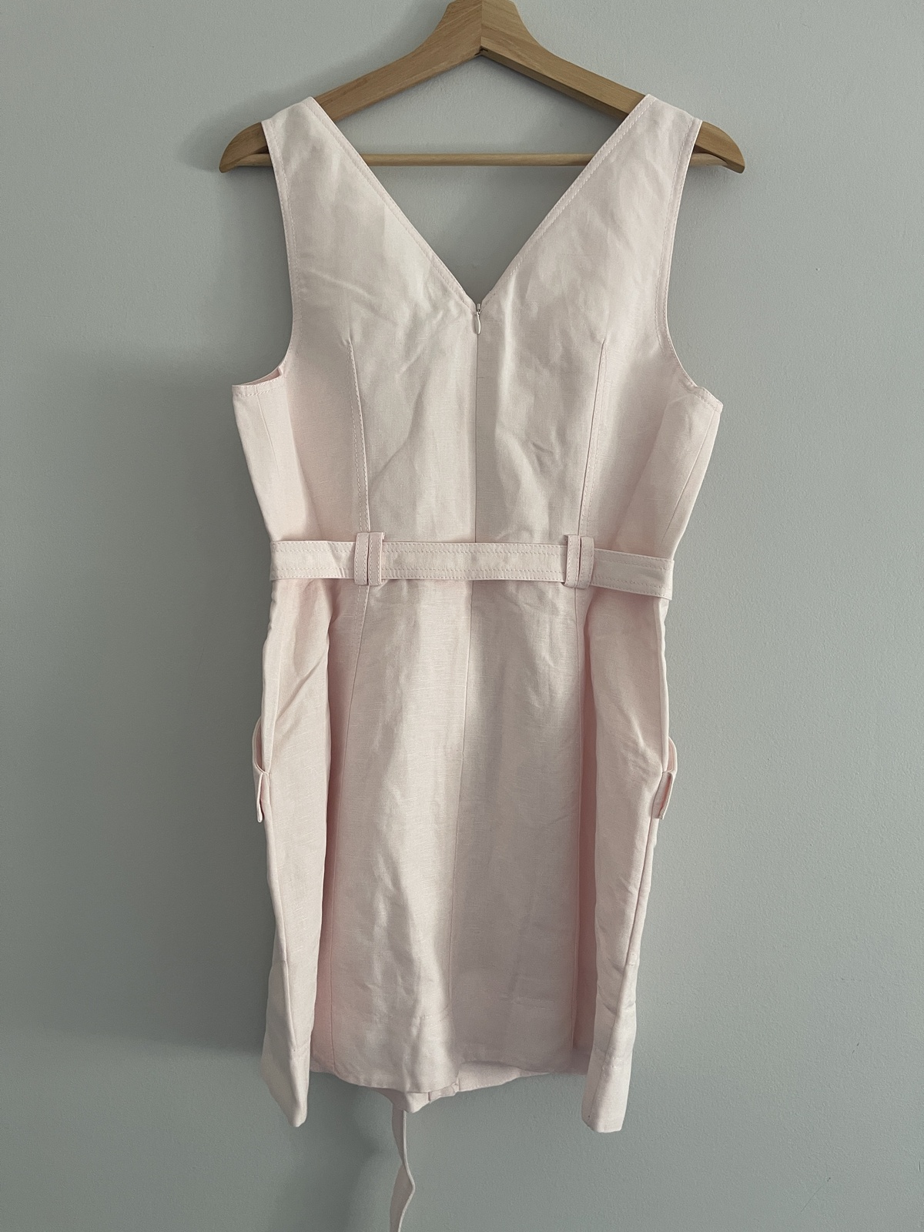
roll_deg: -0.7
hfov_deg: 54.9
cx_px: 462
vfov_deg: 69.4
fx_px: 890
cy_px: 616
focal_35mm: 25
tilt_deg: -3.0
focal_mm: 5.1
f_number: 1.6
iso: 125
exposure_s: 1/61
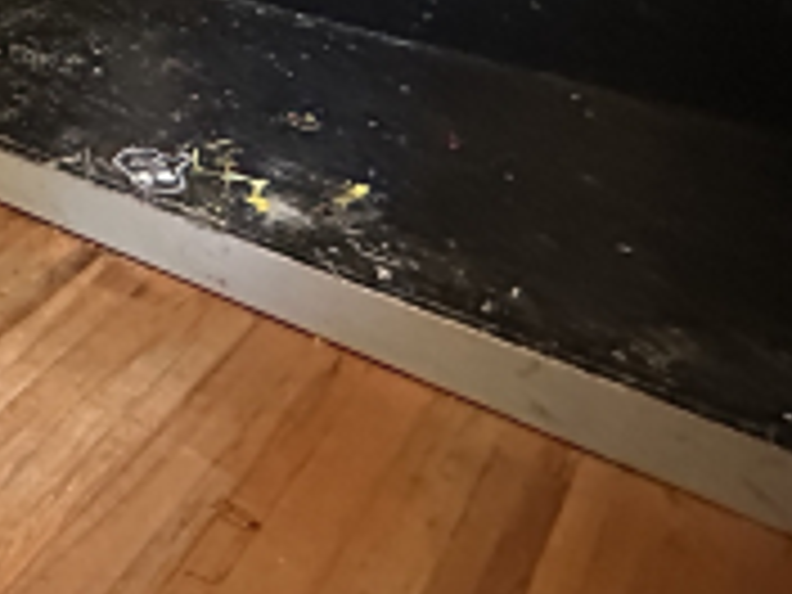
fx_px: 1213
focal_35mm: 53
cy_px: -256
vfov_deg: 23.1
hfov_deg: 30.9
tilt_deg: -9.0
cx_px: -142
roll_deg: -0.3
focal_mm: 2.22
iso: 1600
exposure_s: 1/30
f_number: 2.2
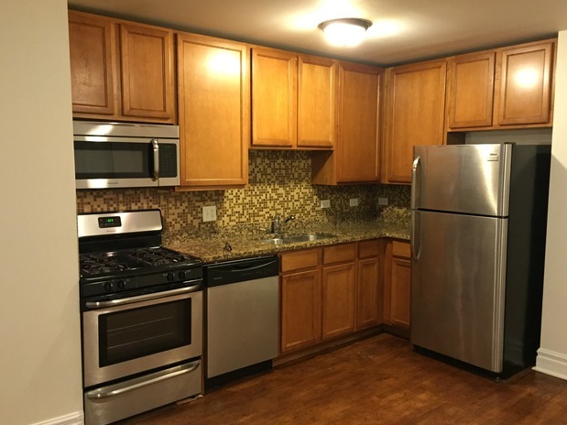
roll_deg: -0.4
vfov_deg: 46.8
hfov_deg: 60.0
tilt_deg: -7.4
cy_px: 216
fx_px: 491
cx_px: 284
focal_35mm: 30
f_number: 2.2
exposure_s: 1/15
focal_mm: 4.15
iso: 250
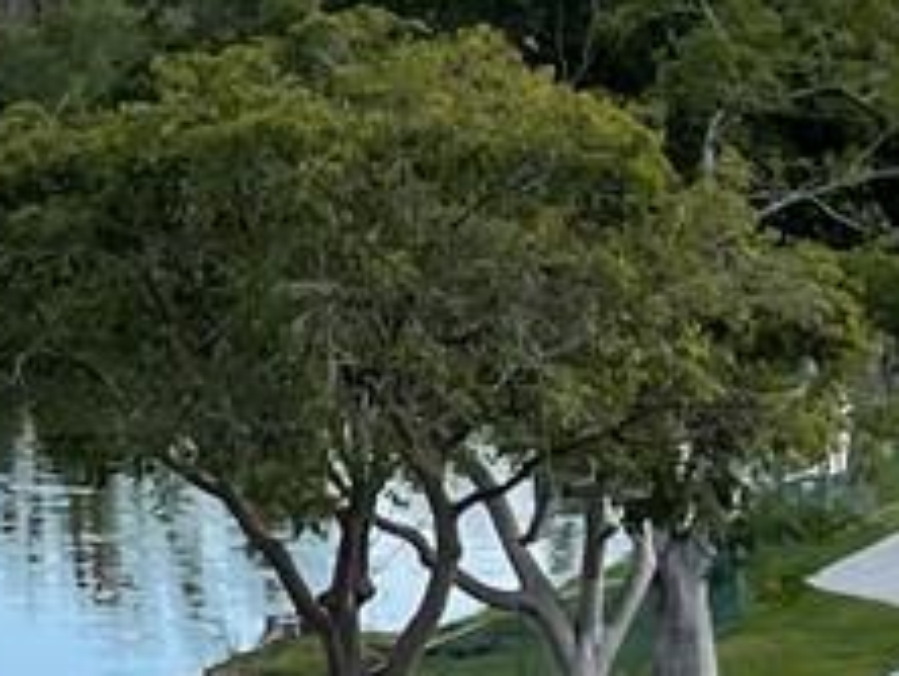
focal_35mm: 187
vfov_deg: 7.9
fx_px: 4862
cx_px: -968
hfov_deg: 9.7
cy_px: 158
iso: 32
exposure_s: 1/1238
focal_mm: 5.1
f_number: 1.6
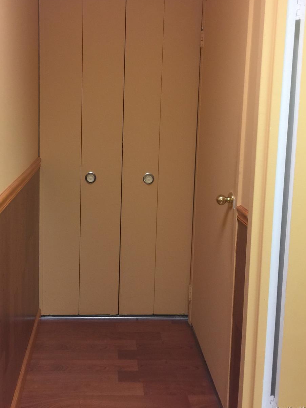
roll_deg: +0.6
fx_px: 436
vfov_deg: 49.7
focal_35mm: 37
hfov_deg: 38.5
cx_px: 119
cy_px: 153
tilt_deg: -8.3
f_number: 2.2
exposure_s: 1/15
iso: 40
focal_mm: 4.15
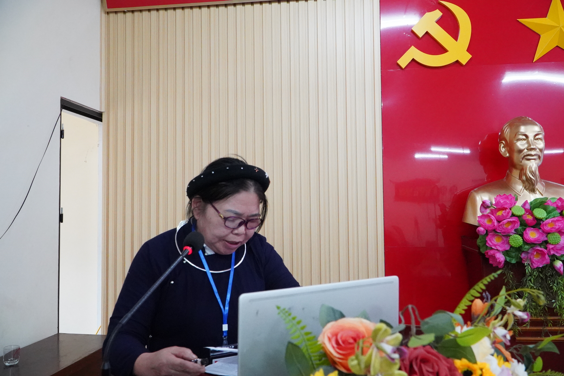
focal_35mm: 28
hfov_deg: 65.5
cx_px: 282
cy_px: 188
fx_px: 439
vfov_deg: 46.4
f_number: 5.6
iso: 12800
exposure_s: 1/250
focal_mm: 19
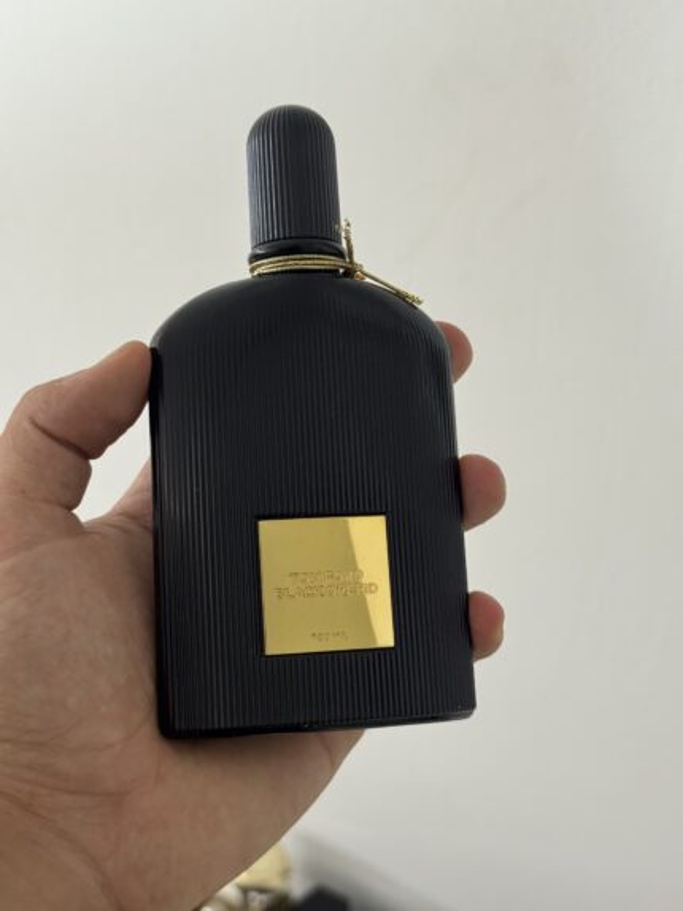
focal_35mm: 48
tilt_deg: -45.9
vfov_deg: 39.6
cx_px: 342
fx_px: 1262
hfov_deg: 30.3
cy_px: 456
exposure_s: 1/50
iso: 200
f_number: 1.78
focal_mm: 6.76
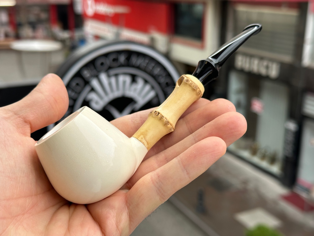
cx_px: 157
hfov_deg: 39.7
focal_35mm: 48
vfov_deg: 30.3
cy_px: 118
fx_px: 435
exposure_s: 1/676
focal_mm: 6.86
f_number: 1.78
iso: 64
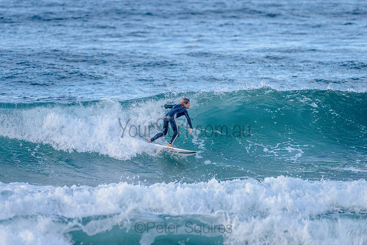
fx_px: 6250
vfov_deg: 2.2
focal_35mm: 613
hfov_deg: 3.4
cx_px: 142
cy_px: 123
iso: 450
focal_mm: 500
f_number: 5.6
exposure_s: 1/1250
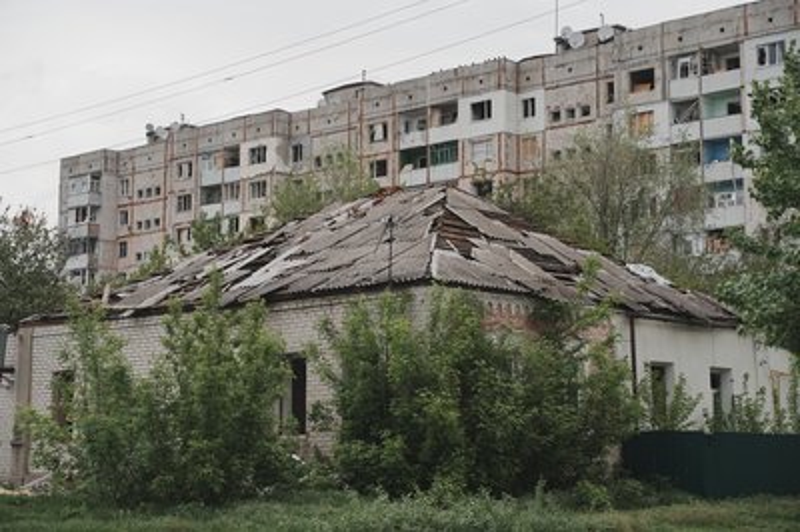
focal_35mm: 69
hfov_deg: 29.3
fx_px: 1532
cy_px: 266
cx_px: 400
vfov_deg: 19.7
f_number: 5
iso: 160
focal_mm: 69
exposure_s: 1/1250
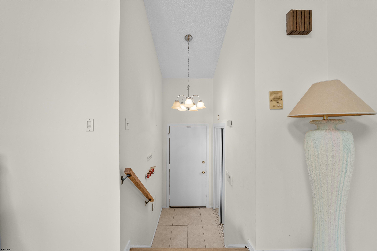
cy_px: 126
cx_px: 188
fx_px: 136
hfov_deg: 108.3
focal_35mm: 13
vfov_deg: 85.4
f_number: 11
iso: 320
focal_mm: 13
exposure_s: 1/6
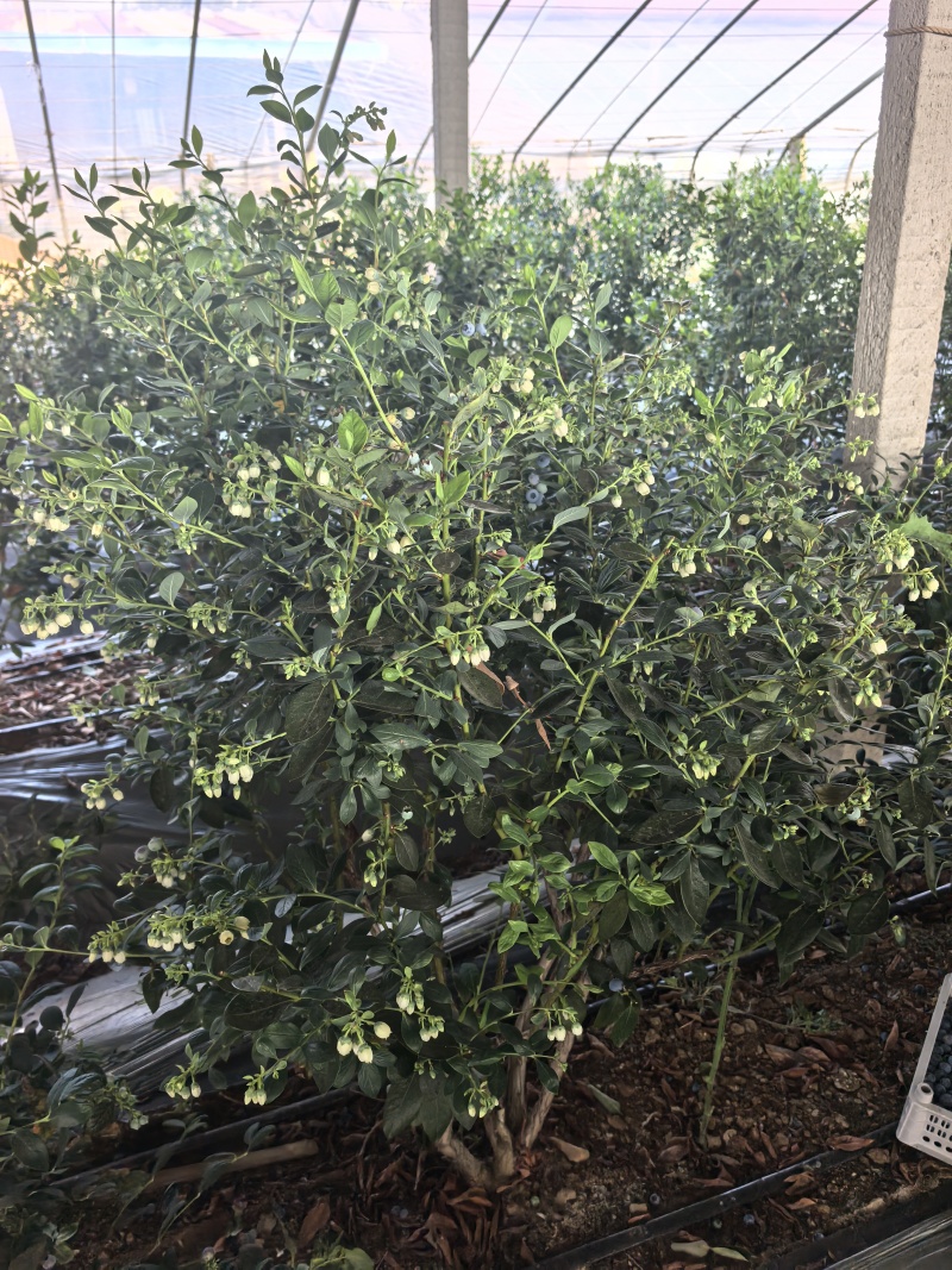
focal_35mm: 27
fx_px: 990
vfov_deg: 65.3
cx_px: 476
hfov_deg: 51.3
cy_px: 635
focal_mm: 6.98
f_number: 2
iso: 50
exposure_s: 1/158
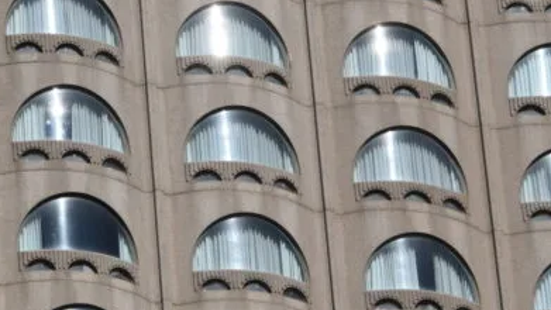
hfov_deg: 5.7
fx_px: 5538
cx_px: 239
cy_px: 44
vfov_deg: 3.2
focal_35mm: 379
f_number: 9
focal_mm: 92
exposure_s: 1/1250
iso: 200
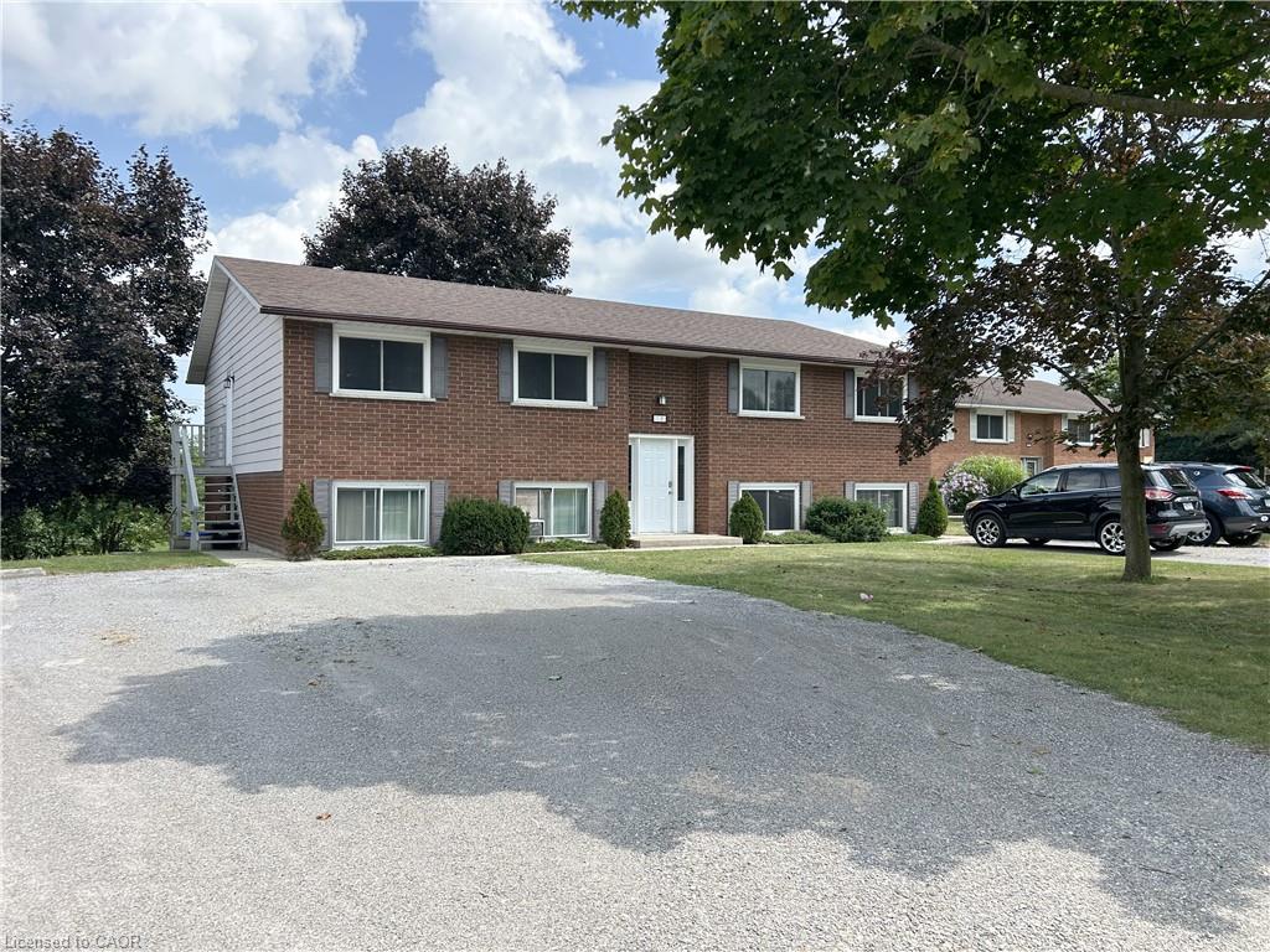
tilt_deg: -1.2
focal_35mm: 26
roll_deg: -0.4
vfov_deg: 53.1
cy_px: 476
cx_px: 635
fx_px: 954
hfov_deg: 67.3
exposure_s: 1/2404
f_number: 1.5
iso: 50
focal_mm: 5.7
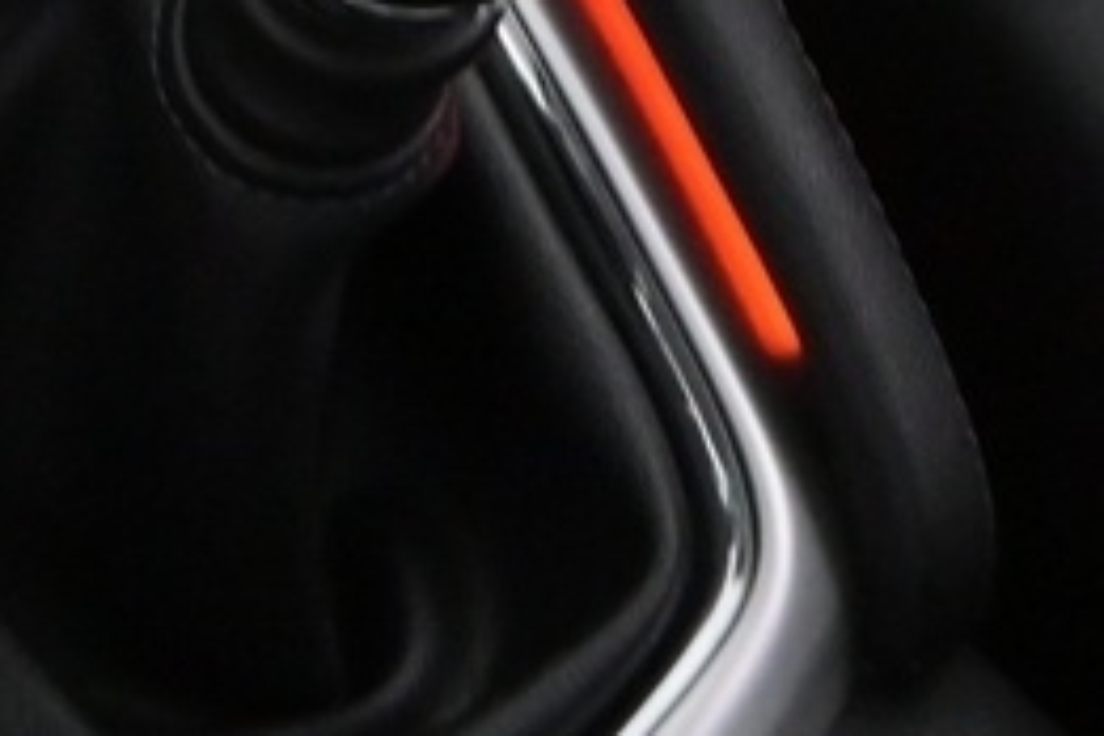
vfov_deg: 8.0
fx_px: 4569
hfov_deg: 13.4
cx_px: -241
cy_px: -1387
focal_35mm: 149
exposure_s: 1/60
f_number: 4
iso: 2500
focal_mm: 16
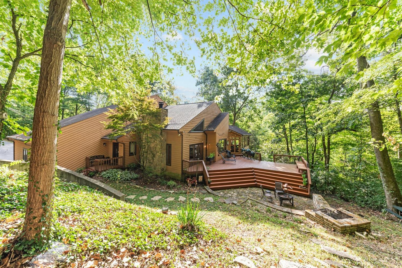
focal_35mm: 12
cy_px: 134
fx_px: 134
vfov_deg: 90.0
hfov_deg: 112.6
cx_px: 201
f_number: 5.6
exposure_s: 1/100
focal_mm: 12
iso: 320
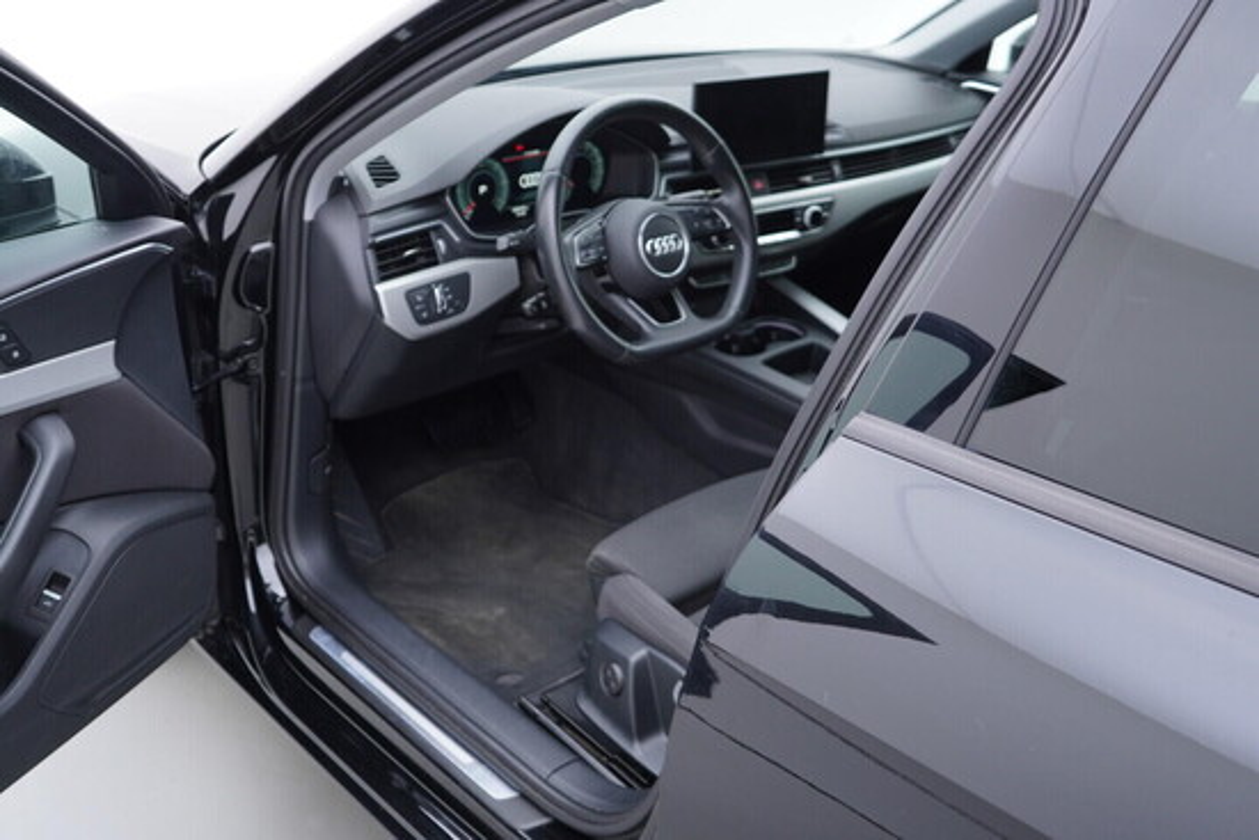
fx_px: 1259
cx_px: 630
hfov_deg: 53.1
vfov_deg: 36.9
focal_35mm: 36
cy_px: 420
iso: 160
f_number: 2.8
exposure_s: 1/40
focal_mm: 24
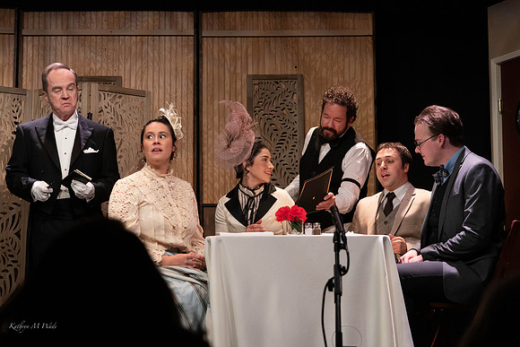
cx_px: 268
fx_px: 1124
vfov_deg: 17.5
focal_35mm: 78
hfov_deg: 26.0
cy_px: 170
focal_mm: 75
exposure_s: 1/400
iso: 4000
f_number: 5.6
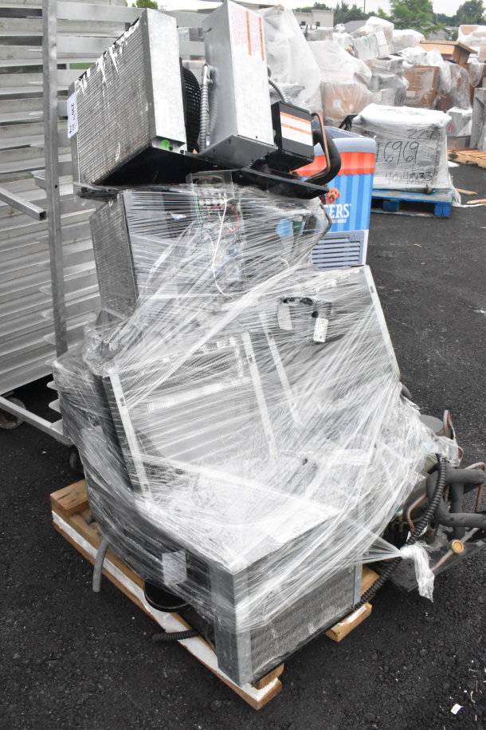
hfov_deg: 41.7
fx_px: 638
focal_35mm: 32
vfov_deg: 59.5
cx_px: 243
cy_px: 365
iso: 6400
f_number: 16
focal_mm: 21
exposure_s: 1/1000
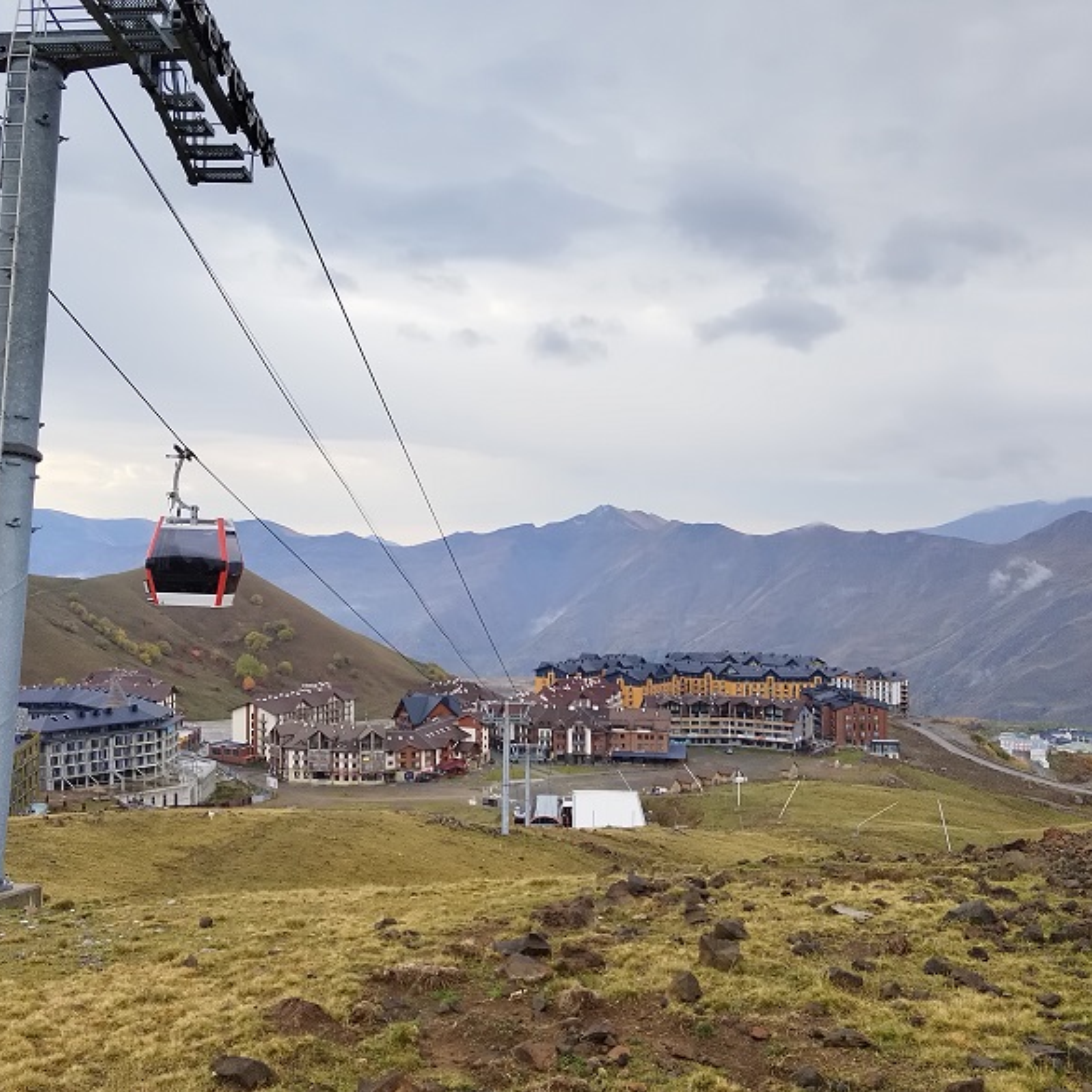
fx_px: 1249
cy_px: 542
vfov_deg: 47.2
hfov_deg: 47.1
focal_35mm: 35
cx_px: 471
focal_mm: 6.24
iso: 100
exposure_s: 1/376
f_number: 1.9
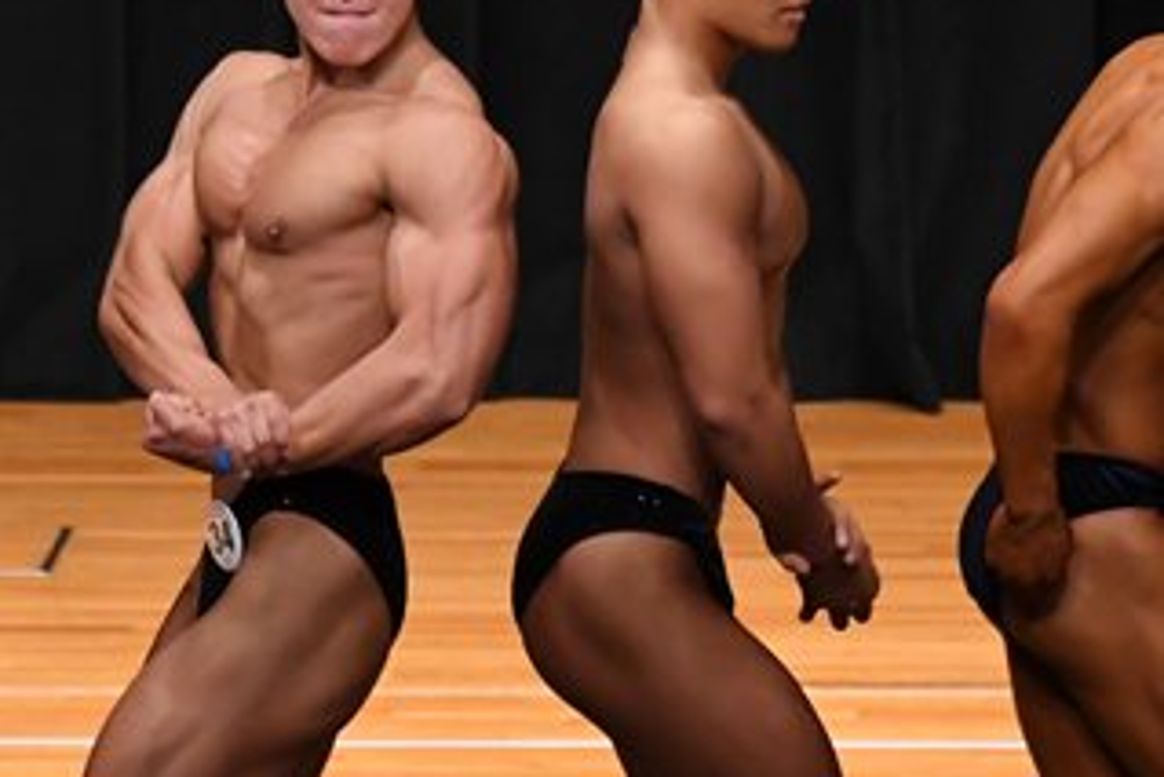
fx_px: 17661
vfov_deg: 2.5
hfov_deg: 3.8
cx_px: 184
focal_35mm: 546
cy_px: 565
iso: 4000
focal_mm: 150
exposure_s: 1/400
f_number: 5.6
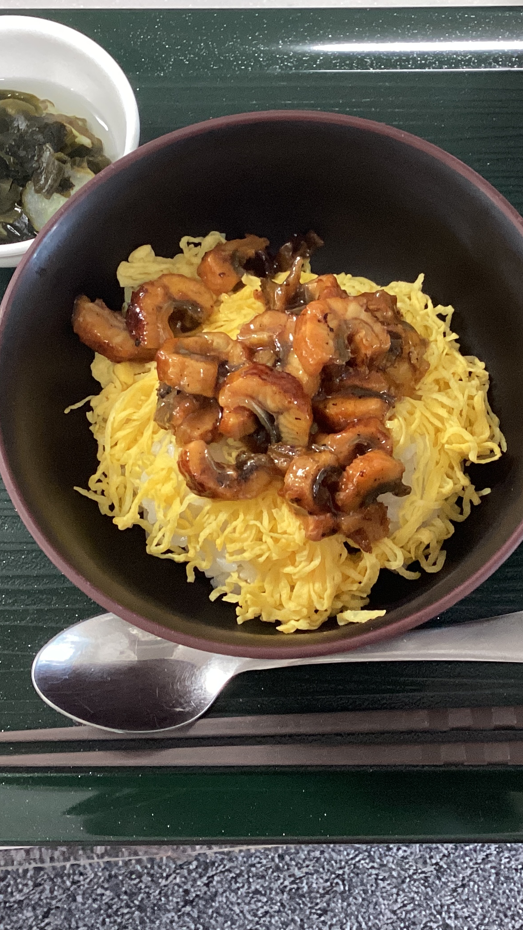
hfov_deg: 22.5
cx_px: 355
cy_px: 397
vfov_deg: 39.1
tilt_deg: -69.7
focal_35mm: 53
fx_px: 1307
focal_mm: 3.3
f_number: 2.4
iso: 250
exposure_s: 1/50
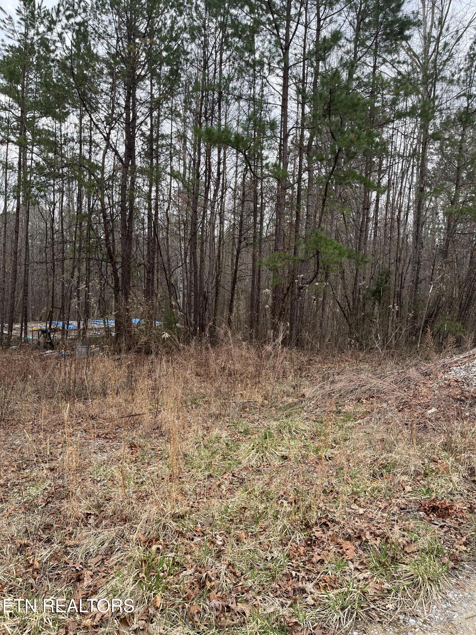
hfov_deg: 53.1
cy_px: 318
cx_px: 238
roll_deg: -2.3
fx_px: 477
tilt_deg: -5.2
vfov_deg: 67.3
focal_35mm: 26
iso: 50
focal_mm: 5.1
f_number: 1.6
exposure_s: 1/737
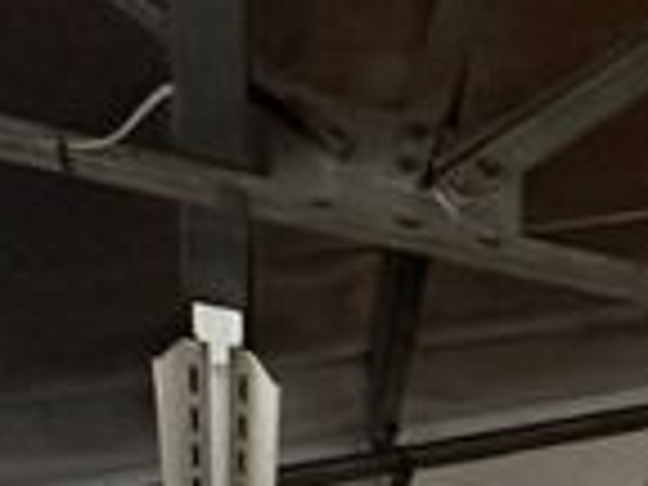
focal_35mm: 108
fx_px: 2022
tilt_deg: -4.2
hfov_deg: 14.6
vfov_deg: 10.5
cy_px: 1361
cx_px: 1341
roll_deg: +1.3
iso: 320
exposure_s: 1/71
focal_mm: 2.22
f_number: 2.2
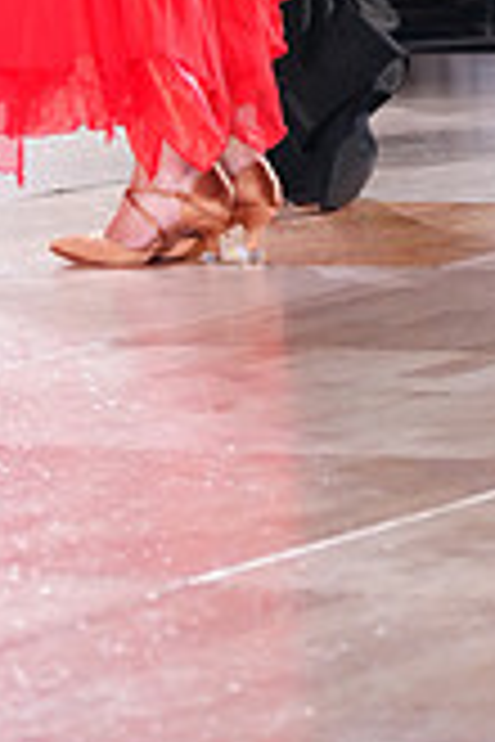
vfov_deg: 5.5
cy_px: -549
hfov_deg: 3.7
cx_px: 169
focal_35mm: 370
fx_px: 7631
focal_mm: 105
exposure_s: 1/320
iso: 2500
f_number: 4
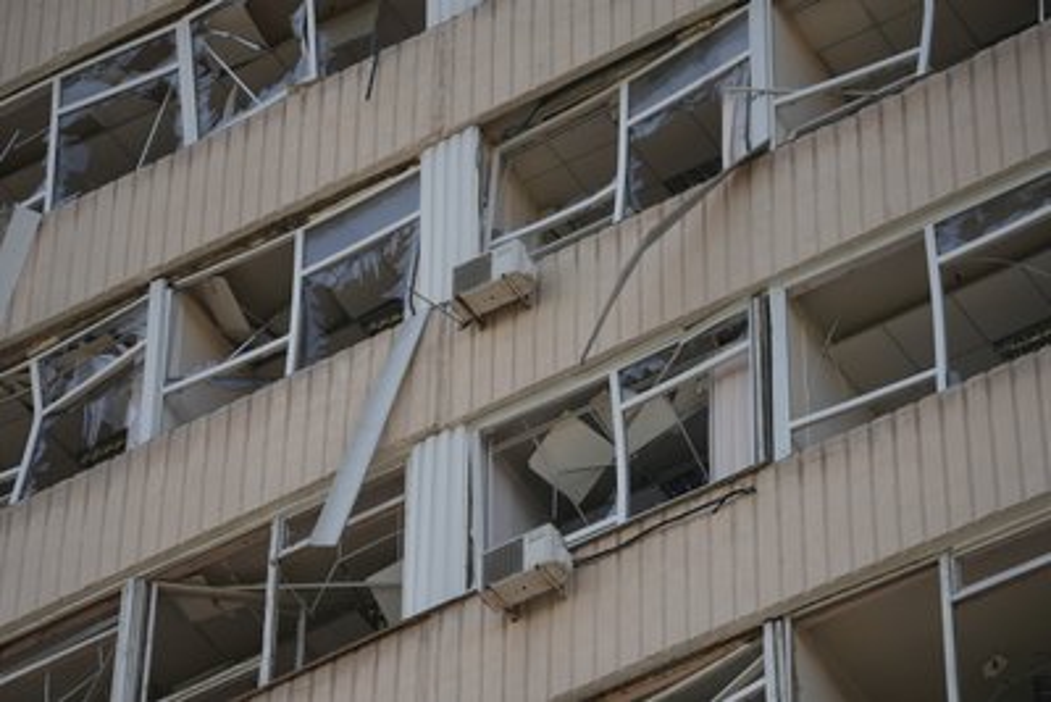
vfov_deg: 6.9
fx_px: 5841
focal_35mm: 200
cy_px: 351
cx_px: 526
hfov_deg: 10.3
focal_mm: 200
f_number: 5.6
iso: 640
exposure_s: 1/2000
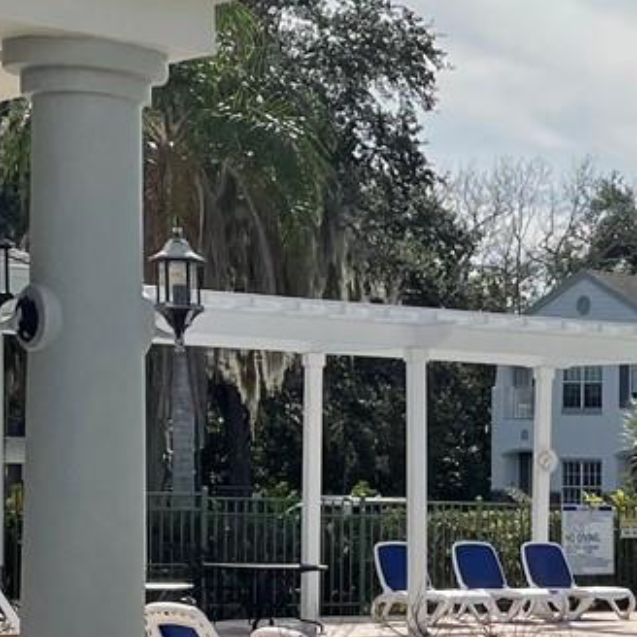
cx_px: 1183
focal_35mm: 112
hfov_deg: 13.7
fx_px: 2332
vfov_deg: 15.3
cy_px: 604
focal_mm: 4.2
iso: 32
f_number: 1.6
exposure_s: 1/5291
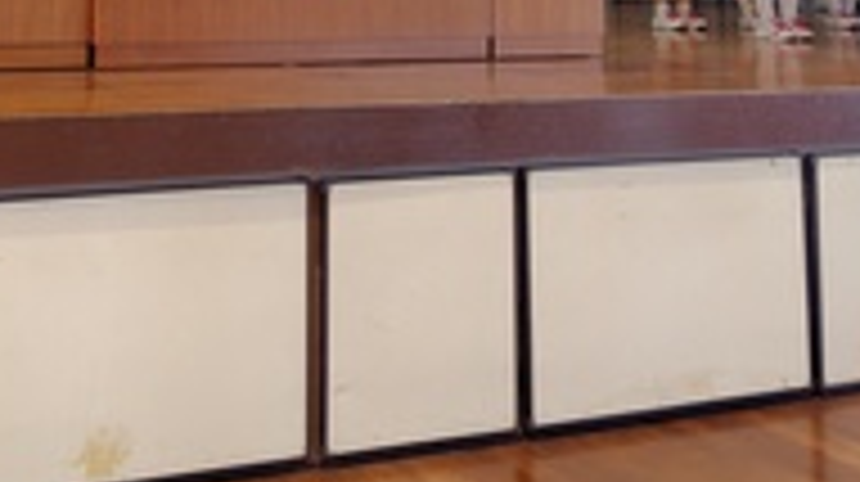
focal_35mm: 63
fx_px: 1435
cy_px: -257
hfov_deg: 32.8
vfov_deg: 17.1
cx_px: 230
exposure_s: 1/60
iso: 289
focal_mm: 5.6
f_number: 1.9
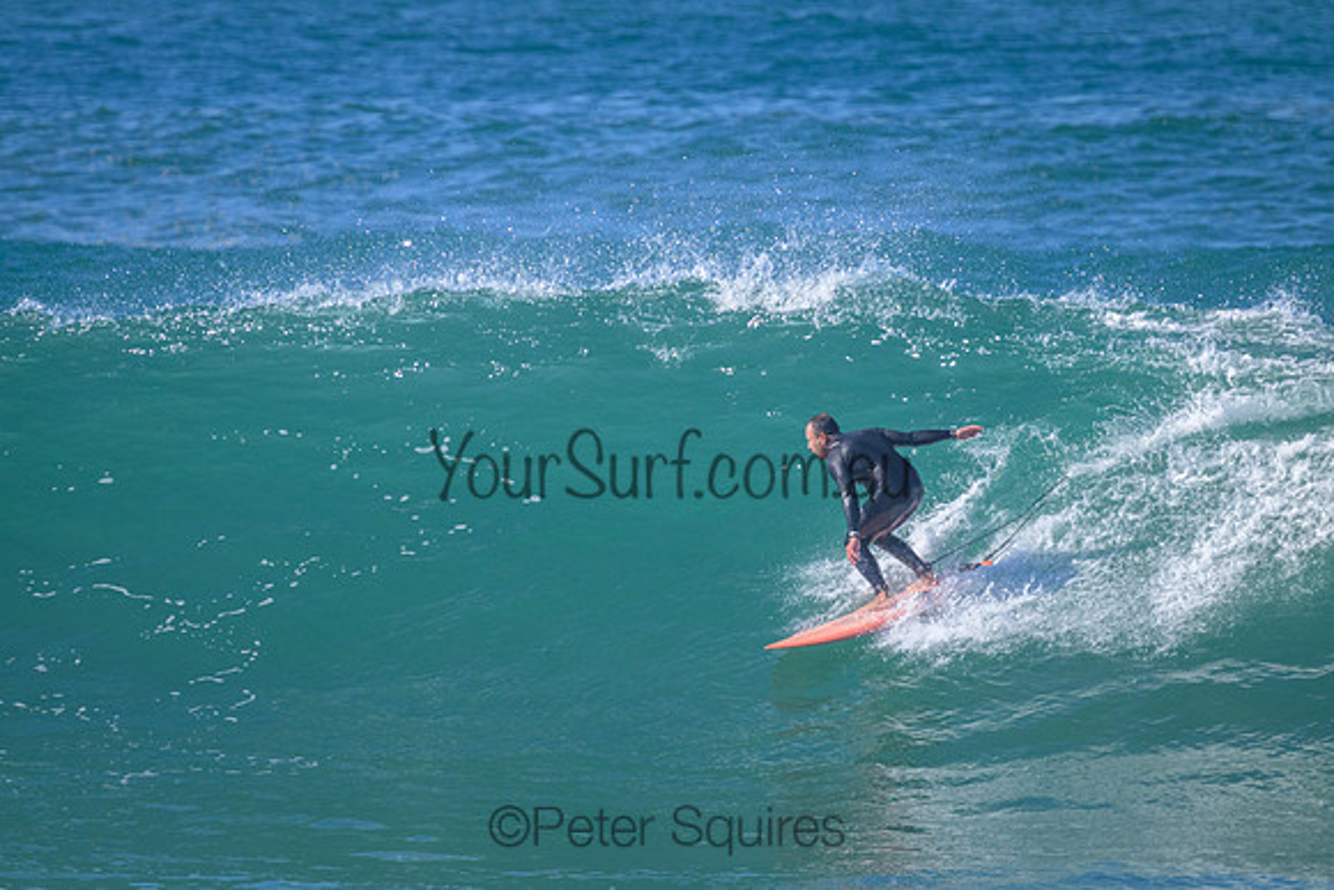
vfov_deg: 1.7
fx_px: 29650
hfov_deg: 2.6
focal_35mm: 800
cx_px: 667
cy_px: 445
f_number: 11
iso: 2000
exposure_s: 1/2000
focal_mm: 800
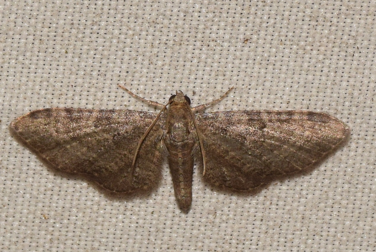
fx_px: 2195
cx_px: 188
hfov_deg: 9.8
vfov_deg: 6.6
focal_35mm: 210
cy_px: 126
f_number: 14
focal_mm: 140
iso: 200
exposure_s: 1/160
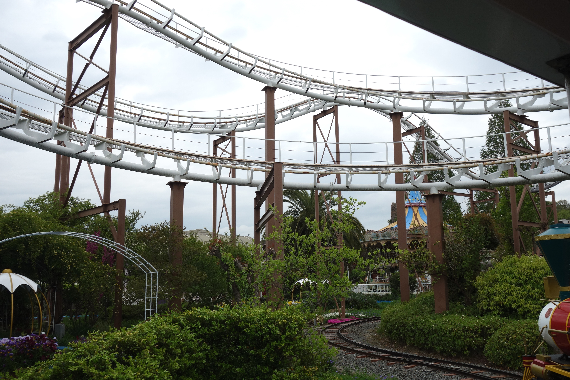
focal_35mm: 33
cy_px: 190
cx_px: 285
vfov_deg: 40.0
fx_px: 522
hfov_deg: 57.2
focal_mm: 12.18
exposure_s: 1/500
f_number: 5.6
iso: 125
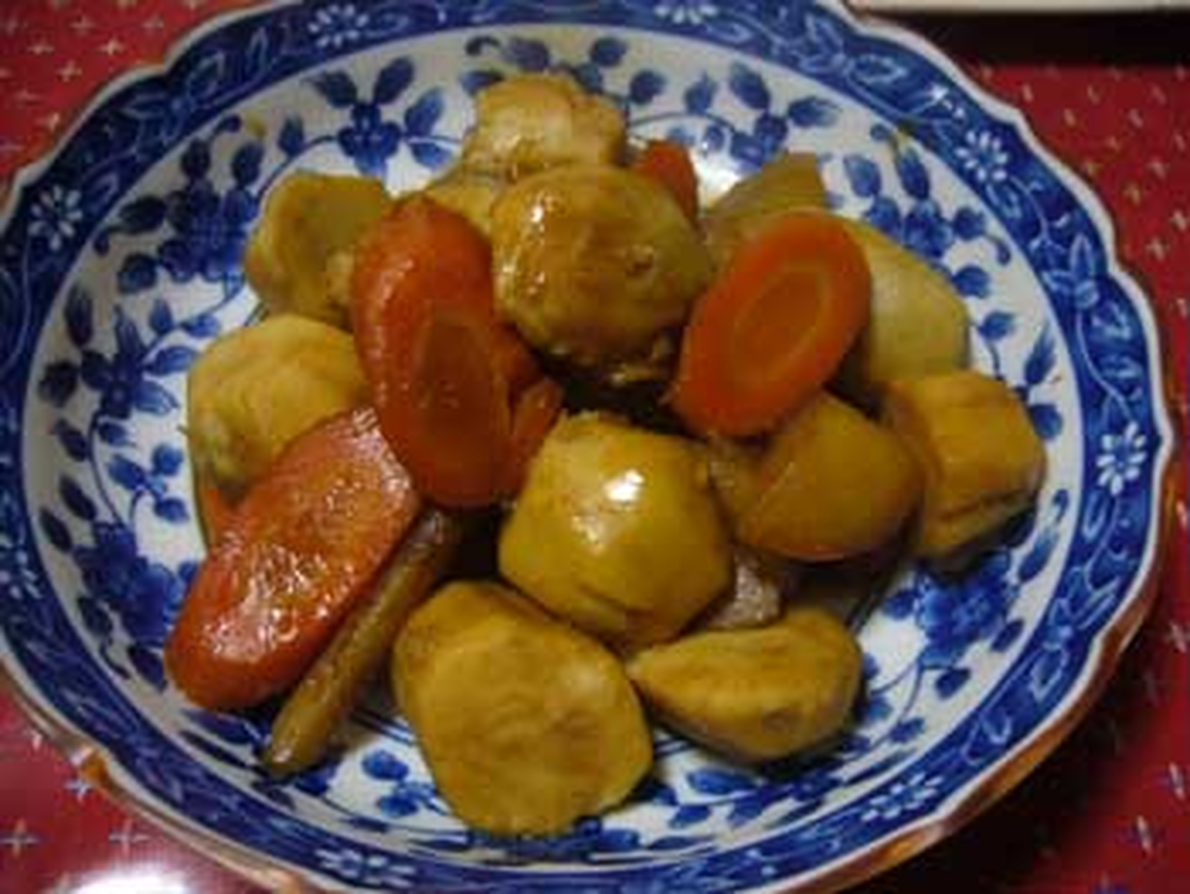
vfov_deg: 40.7
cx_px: 595
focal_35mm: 35
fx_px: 1204
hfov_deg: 52.6
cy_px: 447
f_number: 2.8
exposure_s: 1/13
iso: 200
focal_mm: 5.8
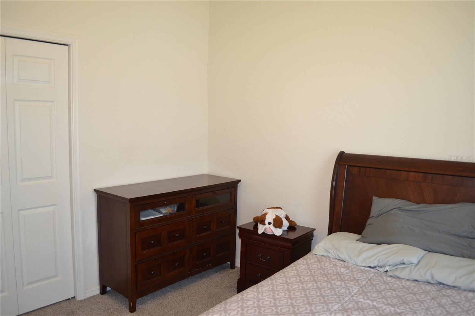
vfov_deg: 47.9
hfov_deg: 67.4
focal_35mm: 27
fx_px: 356
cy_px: 158
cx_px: 238
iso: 800
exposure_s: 1/100
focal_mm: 18
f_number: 3.5
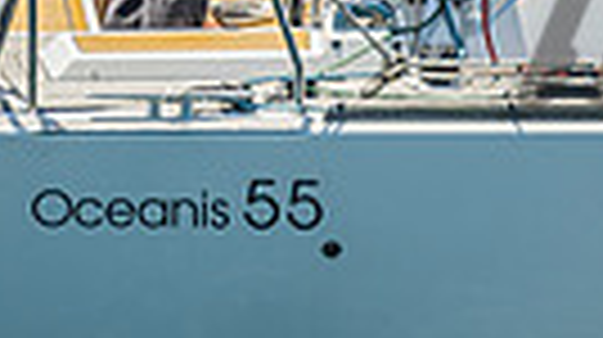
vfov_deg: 1.0
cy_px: -516
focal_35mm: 1227
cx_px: 320
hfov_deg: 1.8
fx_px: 19595
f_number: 5.6
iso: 320
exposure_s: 1/800
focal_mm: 270
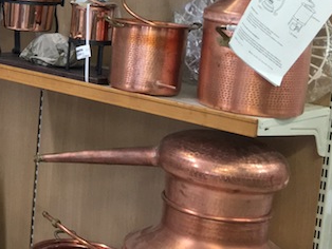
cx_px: -125
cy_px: 31
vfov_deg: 17.6
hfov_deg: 20.9
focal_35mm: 83
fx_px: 797
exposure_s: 1/33
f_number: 2.2
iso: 64
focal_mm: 4.15
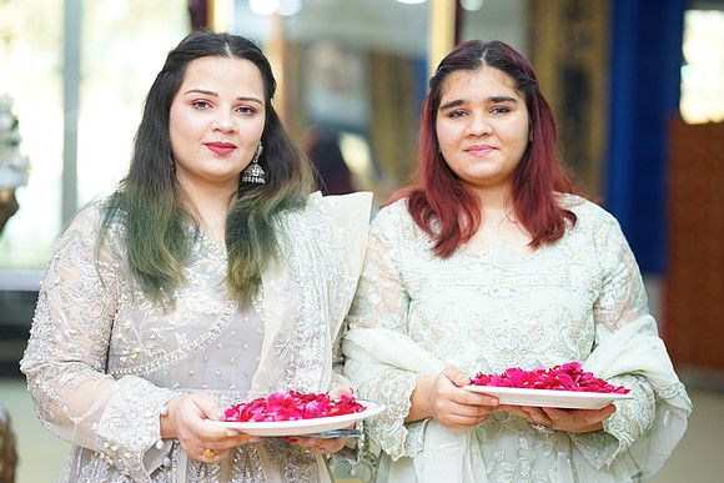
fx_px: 1710
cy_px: 242
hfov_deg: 23.9
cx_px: 362
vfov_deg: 16.1
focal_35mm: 85
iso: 400
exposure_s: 1/160
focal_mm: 85
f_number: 2
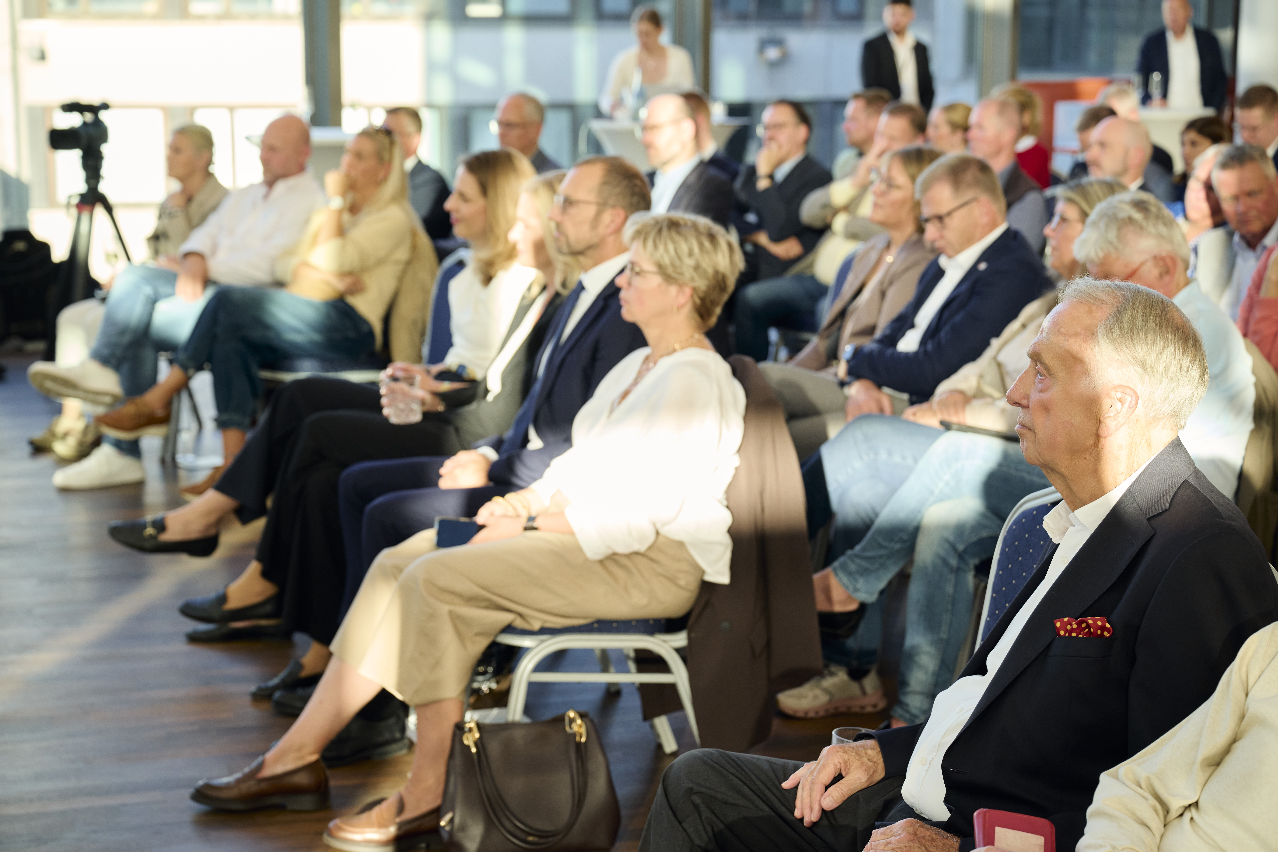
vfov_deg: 21.9
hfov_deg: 32.4
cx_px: 639
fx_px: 2201
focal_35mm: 62
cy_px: 426
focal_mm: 62
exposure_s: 1/500
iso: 800
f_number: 4.5
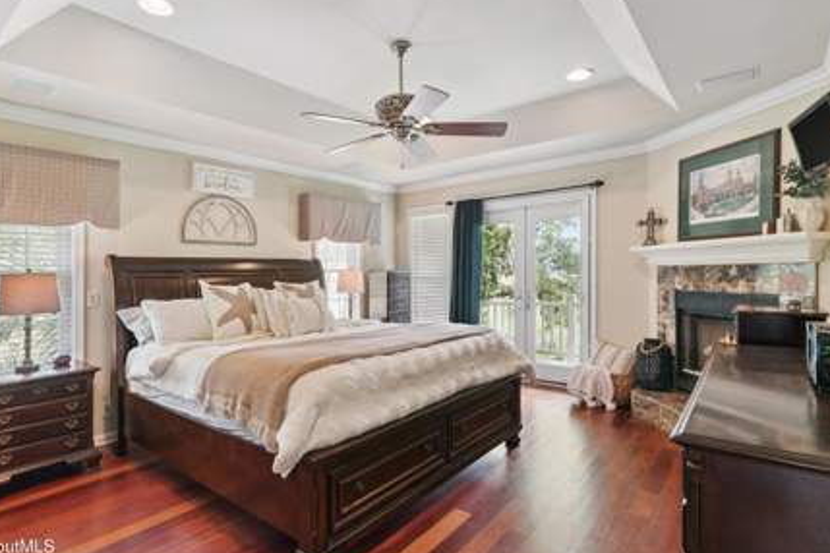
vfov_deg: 64.5
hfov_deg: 86.7
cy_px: 265
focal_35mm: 19
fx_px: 438
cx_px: 381
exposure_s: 1/4
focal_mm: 17
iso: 250
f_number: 8
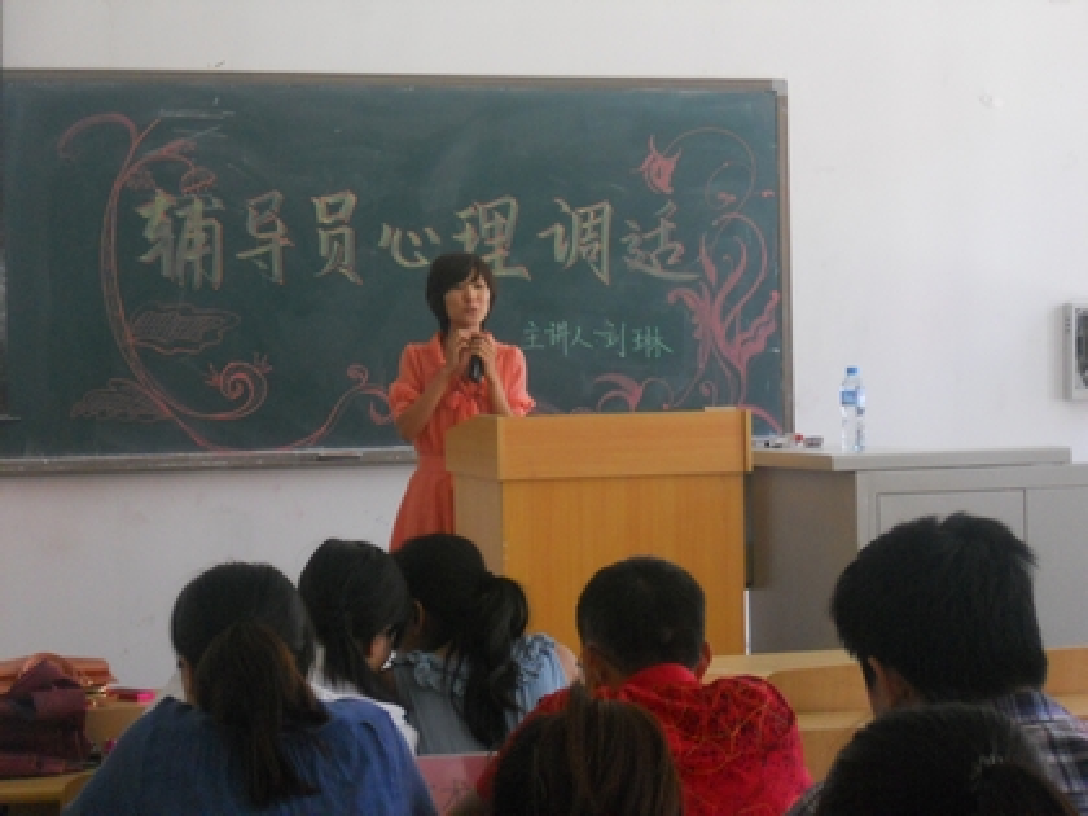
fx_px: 2892
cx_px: 544
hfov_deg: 21.3
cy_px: 408
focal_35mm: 92
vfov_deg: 16.1
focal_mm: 16.5
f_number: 5.4
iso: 400
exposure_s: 1/25
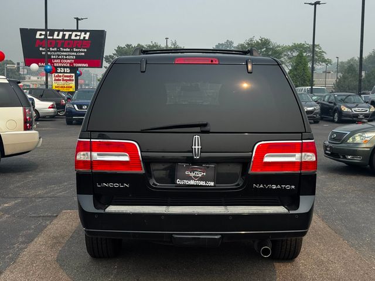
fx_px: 520
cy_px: 140
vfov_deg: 30.3
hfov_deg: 39.7
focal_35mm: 48
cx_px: 188
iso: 64
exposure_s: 1/2833
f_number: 1.78
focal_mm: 6.76
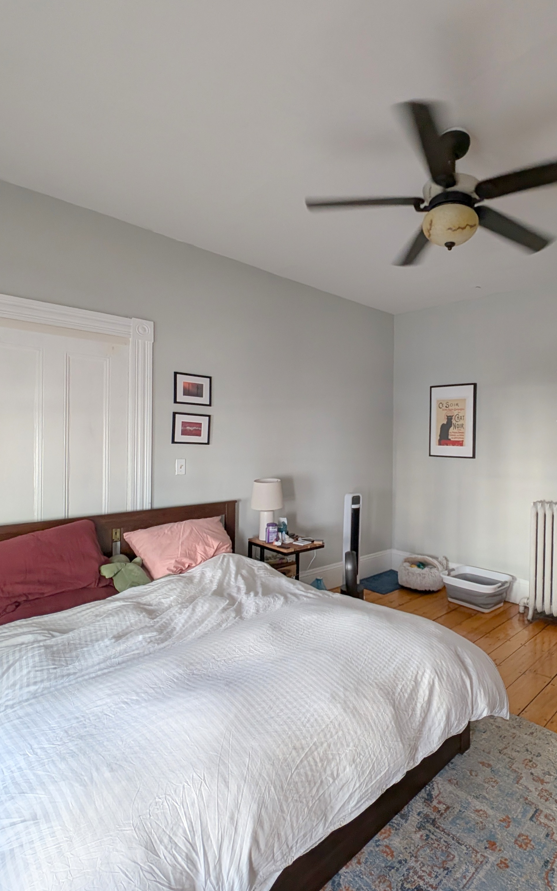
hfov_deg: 65.8
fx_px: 413
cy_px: 445
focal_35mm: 17
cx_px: 381
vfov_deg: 94.4
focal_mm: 2.23
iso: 95
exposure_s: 1/79.8
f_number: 1.95
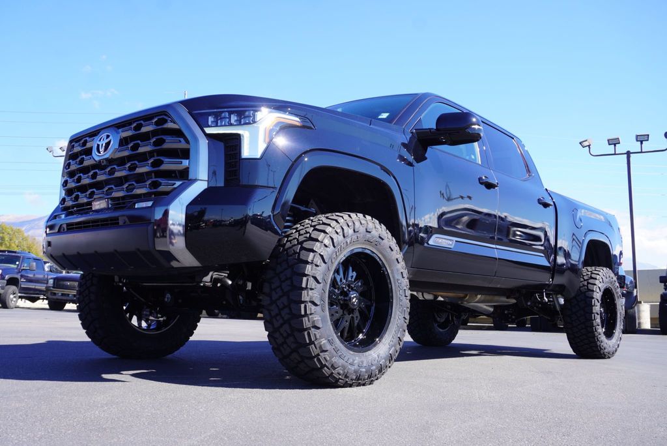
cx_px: 334
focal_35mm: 33
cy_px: 223
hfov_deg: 57.2
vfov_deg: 40.0
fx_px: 612
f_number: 8
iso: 100
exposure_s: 1/100
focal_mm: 22
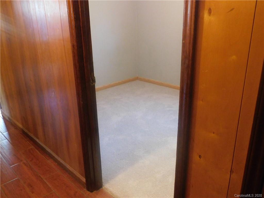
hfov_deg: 60.0
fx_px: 229
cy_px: 99
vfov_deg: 46.8
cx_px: 132
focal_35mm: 30
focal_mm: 5.3
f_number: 3.2
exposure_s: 1/8
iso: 800
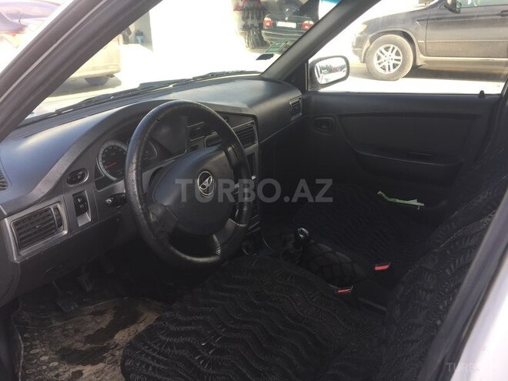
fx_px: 426
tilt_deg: -22.4
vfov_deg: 48.2
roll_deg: +1.2
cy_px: 190
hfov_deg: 61.7
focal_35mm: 29
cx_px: 254
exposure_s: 1/199
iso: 32
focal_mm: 4.15
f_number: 2.2
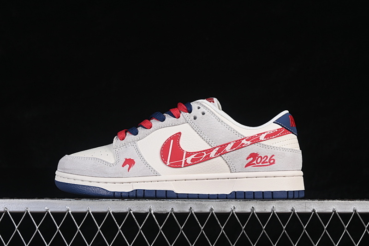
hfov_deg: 27.0
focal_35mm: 75
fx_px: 769
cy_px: 123
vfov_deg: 18.2
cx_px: 184
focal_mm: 50
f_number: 8
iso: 160
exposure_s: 1/80
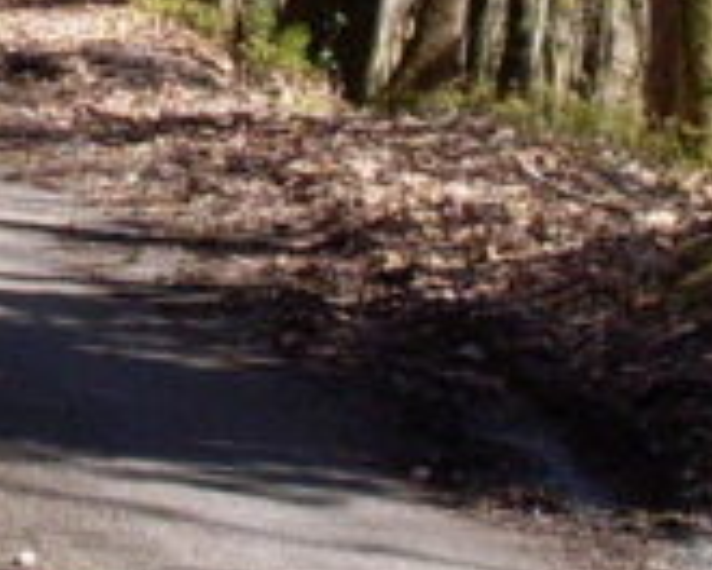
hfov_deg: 8.3
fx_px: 4847
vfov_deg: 6.6
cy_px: -337
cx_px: -285
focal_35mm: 230
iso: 80
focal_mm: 6.3
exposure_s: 1/500
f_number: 2.8
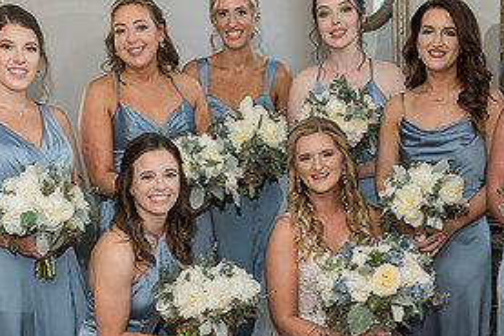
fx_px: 938
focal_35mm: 67
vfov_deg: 20.1
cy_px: 279
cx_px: 293
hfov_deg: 30.0
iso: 1000
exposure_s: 1/200
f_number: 4
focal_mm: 31
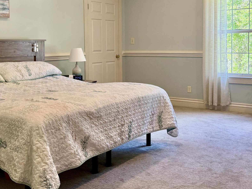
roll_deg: +0.1
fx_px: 342
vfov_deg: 30.5
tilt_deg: -2.3
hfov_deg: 40.4
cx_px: 138
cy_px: 54
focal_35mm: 47
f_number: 1.78
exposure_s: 1/147
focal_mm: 6.76
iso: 160
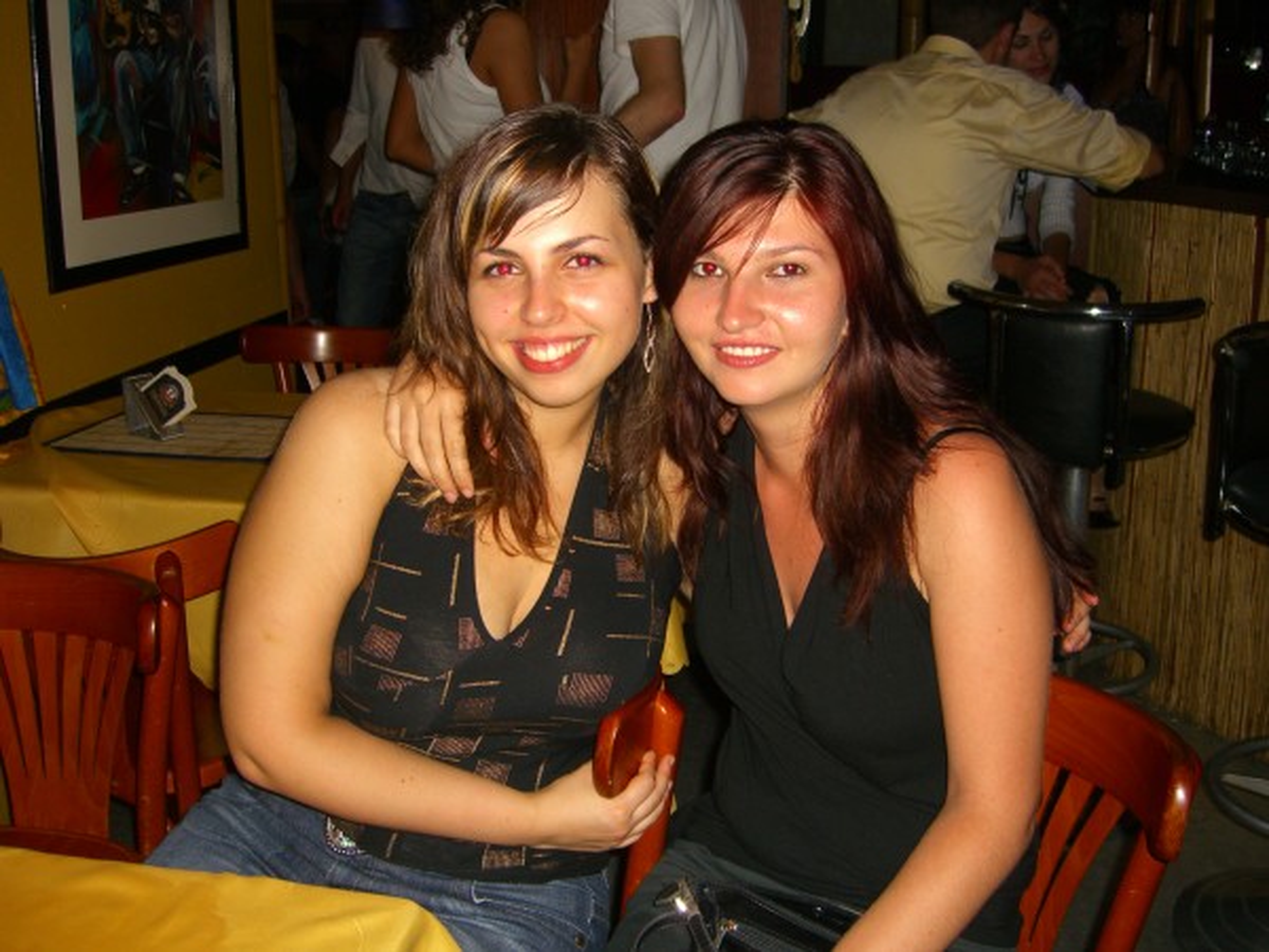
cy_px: 476
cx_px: 634
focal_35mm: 38
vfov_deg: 37.7
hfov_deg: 49.0
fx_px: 1393
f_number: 2.8
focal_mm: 7.9
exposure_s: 1/60
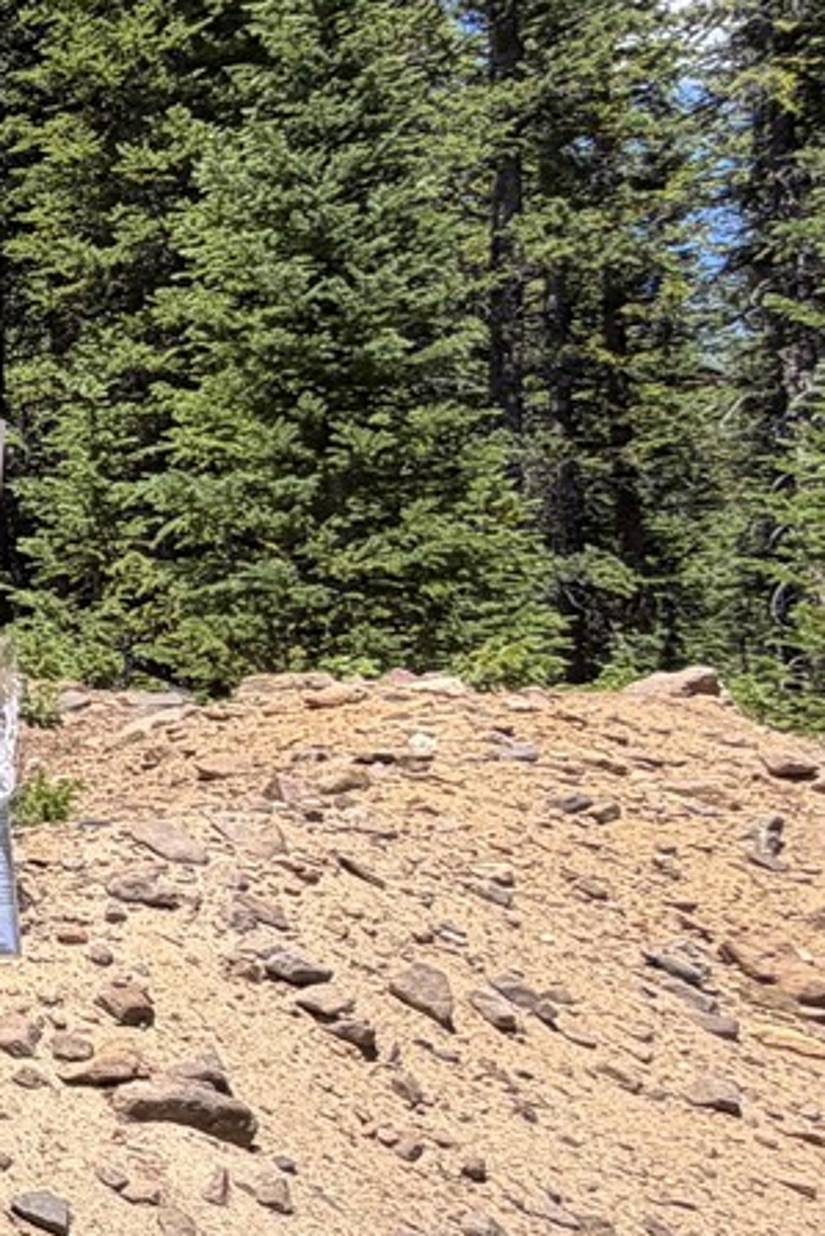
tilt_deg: +1.3
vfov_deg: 38.1
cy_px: 527
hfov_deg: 15.7
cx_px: -1076
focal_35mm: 52
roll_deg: -2.4
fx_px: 1786
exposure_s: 1/770
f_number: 2.2
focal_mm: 2.22
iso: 32
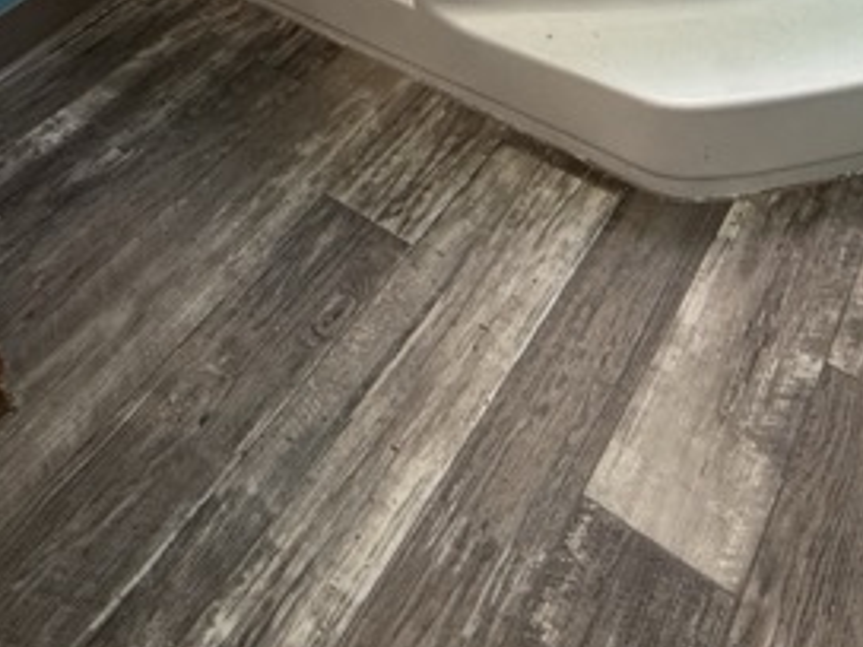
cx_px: 577
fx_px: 922
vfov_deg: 31.0
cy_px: -174
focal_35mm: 37
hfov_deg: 49.2
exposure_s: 1/120
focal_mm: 2.22
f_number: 2.2
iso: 125
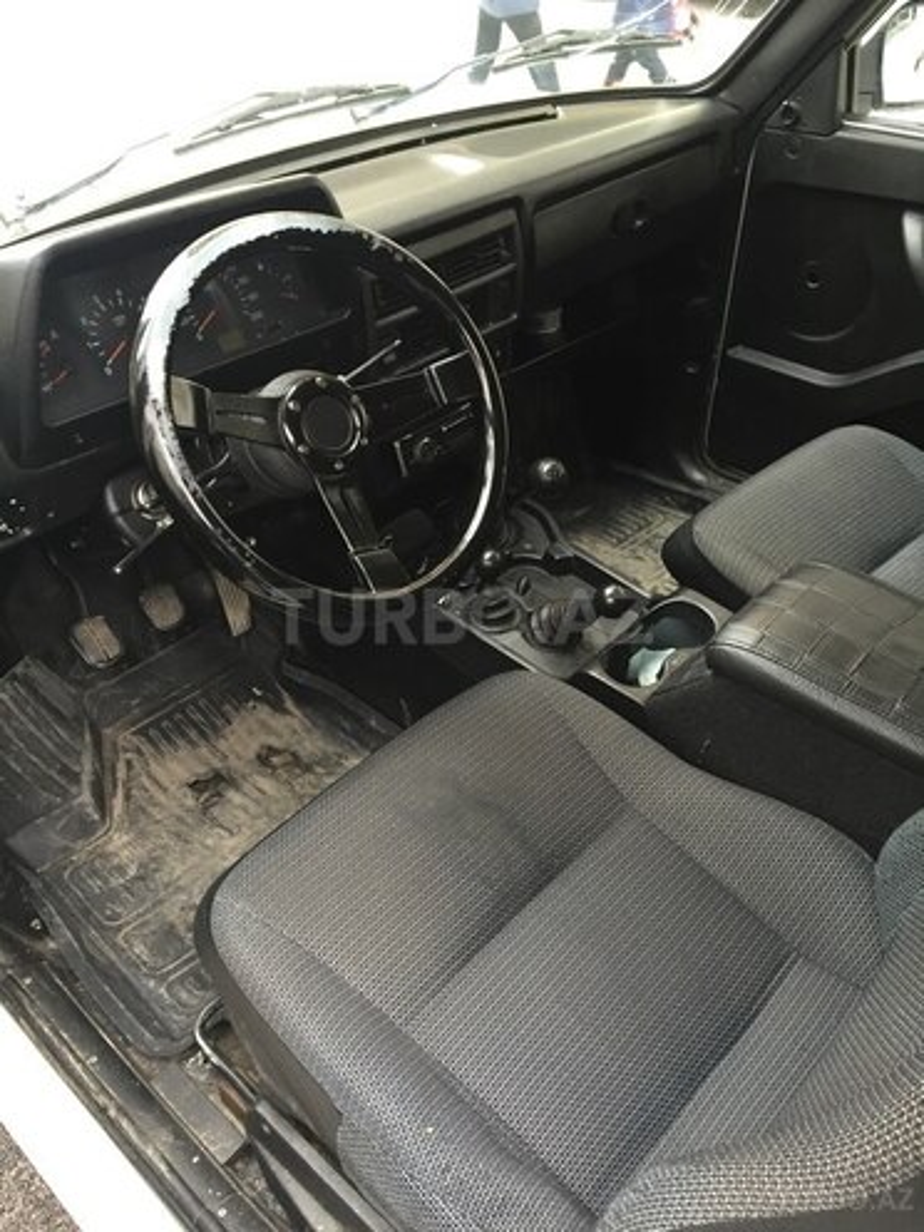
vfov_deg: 61.7
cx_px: 462
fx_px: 1032
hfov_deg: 48.2
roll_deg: +2.0
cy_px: 616
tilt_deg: -39.9
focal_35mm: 29
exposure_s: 1/33
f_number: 2.2
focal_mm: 4.15
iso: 125
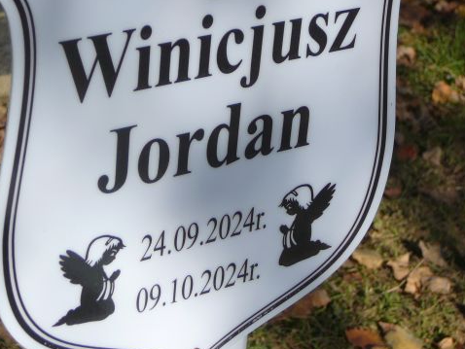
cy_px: 137
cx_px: 191
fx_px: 1384
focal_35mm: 103
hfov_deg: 19.1
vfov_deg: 14.4
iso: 80
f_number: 3.7
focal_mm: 11.5
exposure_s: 1/800
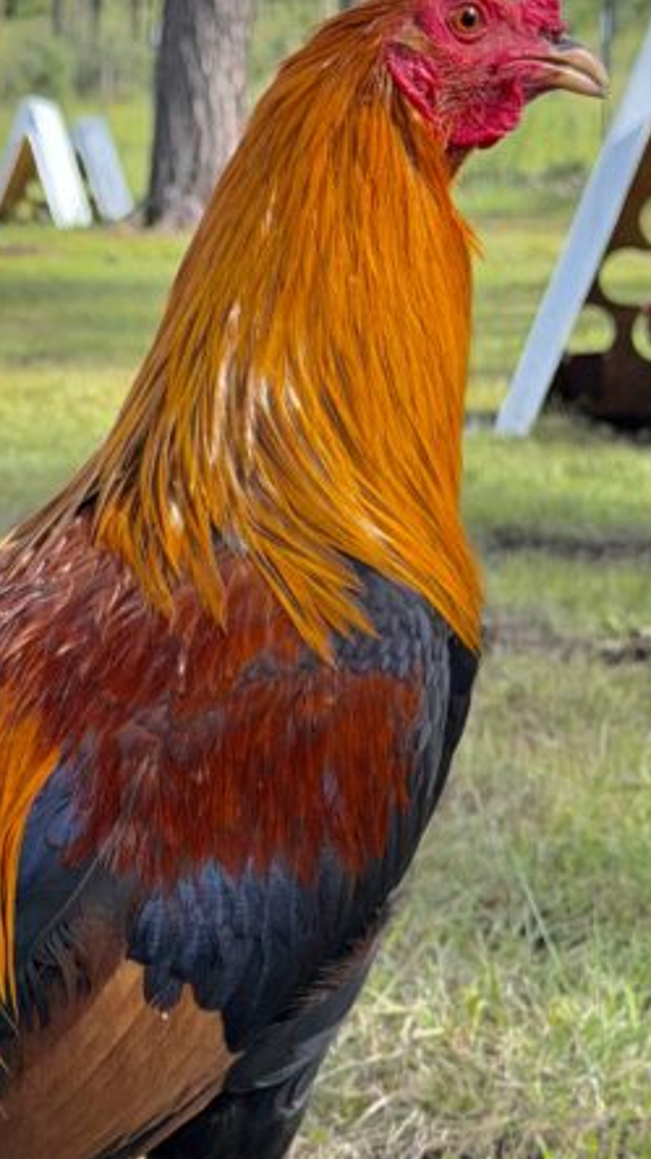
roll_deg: -2.7
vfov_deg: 17.6
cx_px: -204
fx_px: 3715
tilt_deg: -7.8
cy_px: 816
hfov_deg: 9.8
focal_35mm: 121
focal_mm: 6.76
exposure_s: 1/1185
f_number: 1.78
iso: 100
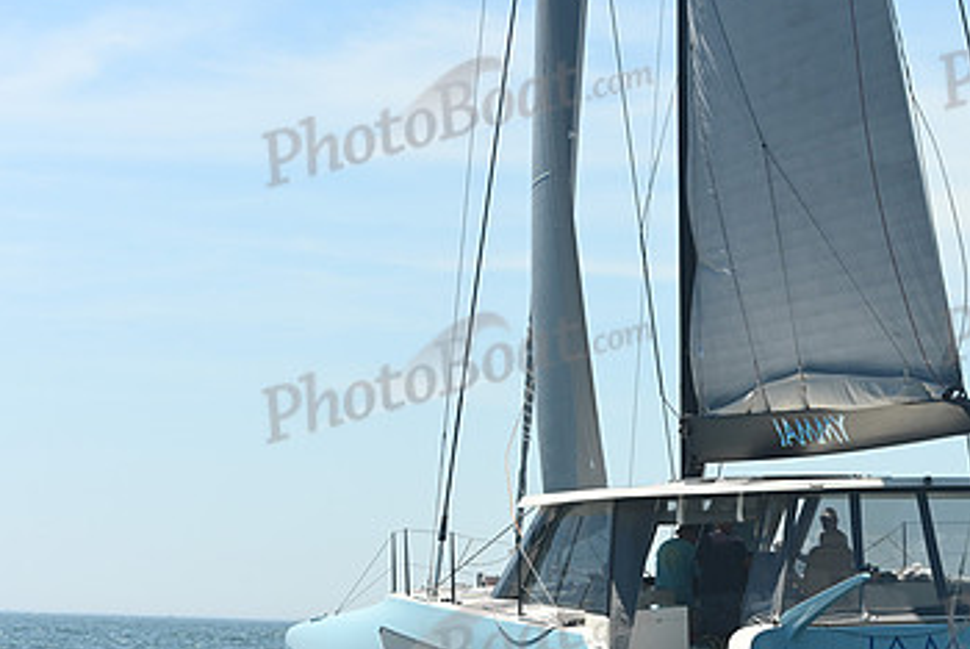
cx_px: 798
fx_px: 3128
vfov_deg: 11.8
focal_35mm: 116
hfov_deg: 17.5
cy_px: 476
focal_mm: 70
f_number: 6.3
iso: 320
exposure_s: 1/1000
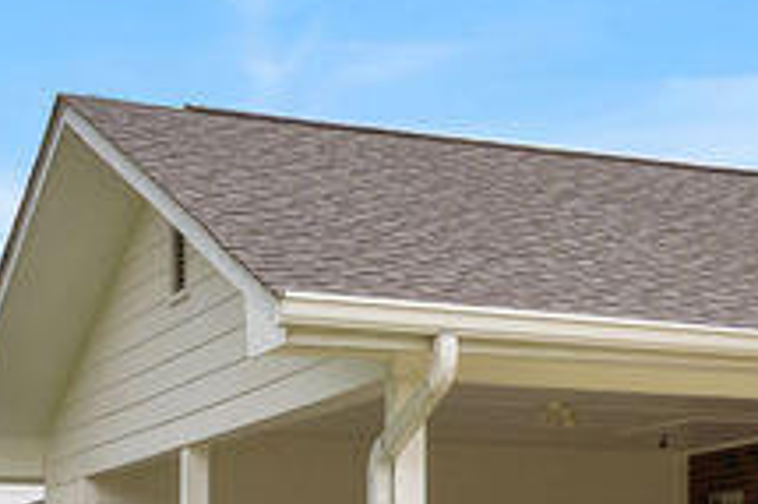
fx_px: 2609
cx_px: 1195
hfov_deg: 15.1
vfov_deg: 10.8
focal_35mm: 124
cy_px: 615
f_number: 8
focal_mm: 26
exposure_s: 1/200
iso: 320
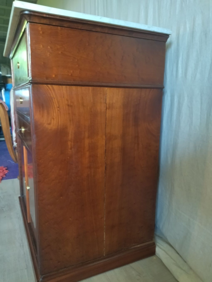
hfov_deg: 51.4
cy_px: 141
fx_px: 220
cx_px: 106
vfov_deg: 65.3
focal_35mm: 27
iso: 241
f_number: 1.79
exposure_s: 1/25
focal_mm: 4.74
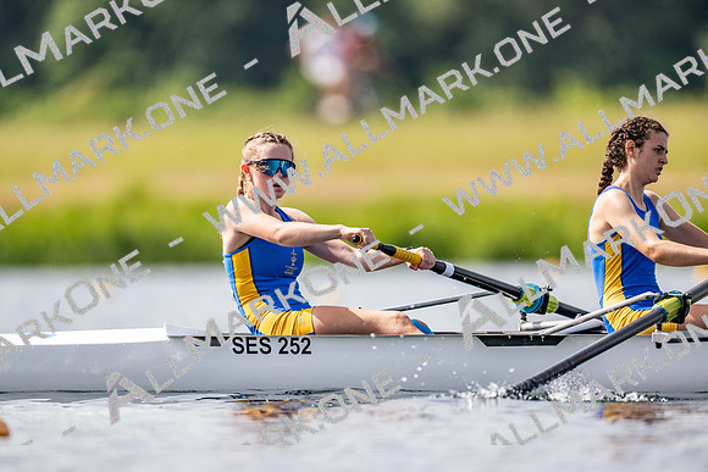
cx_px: 354
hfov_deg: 3.4
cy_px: 236
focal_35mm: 600
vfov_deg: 2.3
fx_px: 11802
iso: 200
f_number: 4
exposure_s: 1/2500
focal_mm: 600
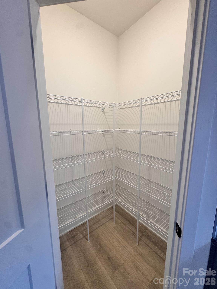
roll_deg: +0.1
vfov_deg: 102.1
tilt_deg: -8.8
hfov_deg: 85.7
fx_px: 117
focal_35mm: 14
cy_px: 144
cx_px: 108
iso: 160
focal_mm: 2.22
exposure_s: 1/120
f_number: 2.2
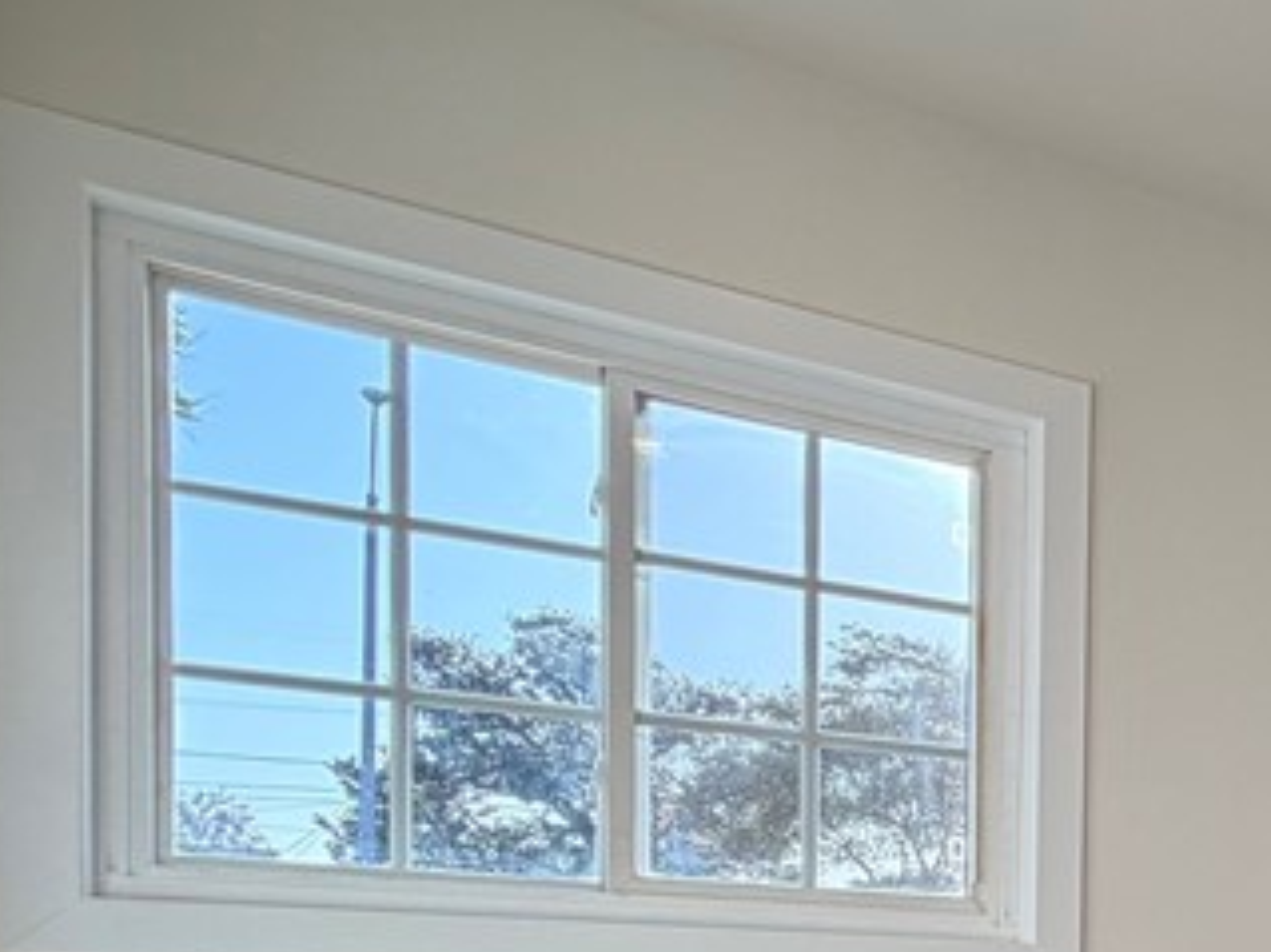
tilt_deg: -2.1
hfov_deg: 29.9
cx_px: 1789
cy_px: 1068
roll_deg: -2.6
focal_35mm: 45
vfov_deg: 28.9
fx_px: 1652
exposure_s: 1/153
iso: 64
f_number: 2.2
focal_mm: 2.22
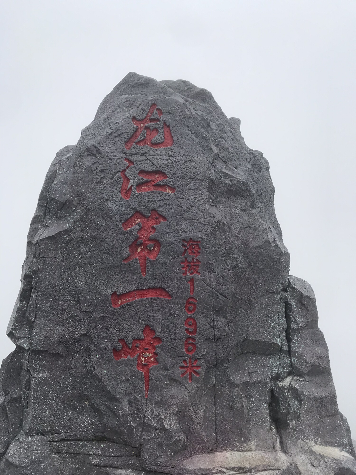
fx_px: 384
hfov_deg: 49.7
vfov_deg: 63.4
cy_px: 238
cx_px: 178
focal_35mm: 28
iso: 20
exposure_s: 1/2591
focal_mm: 3.99
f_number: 1.8
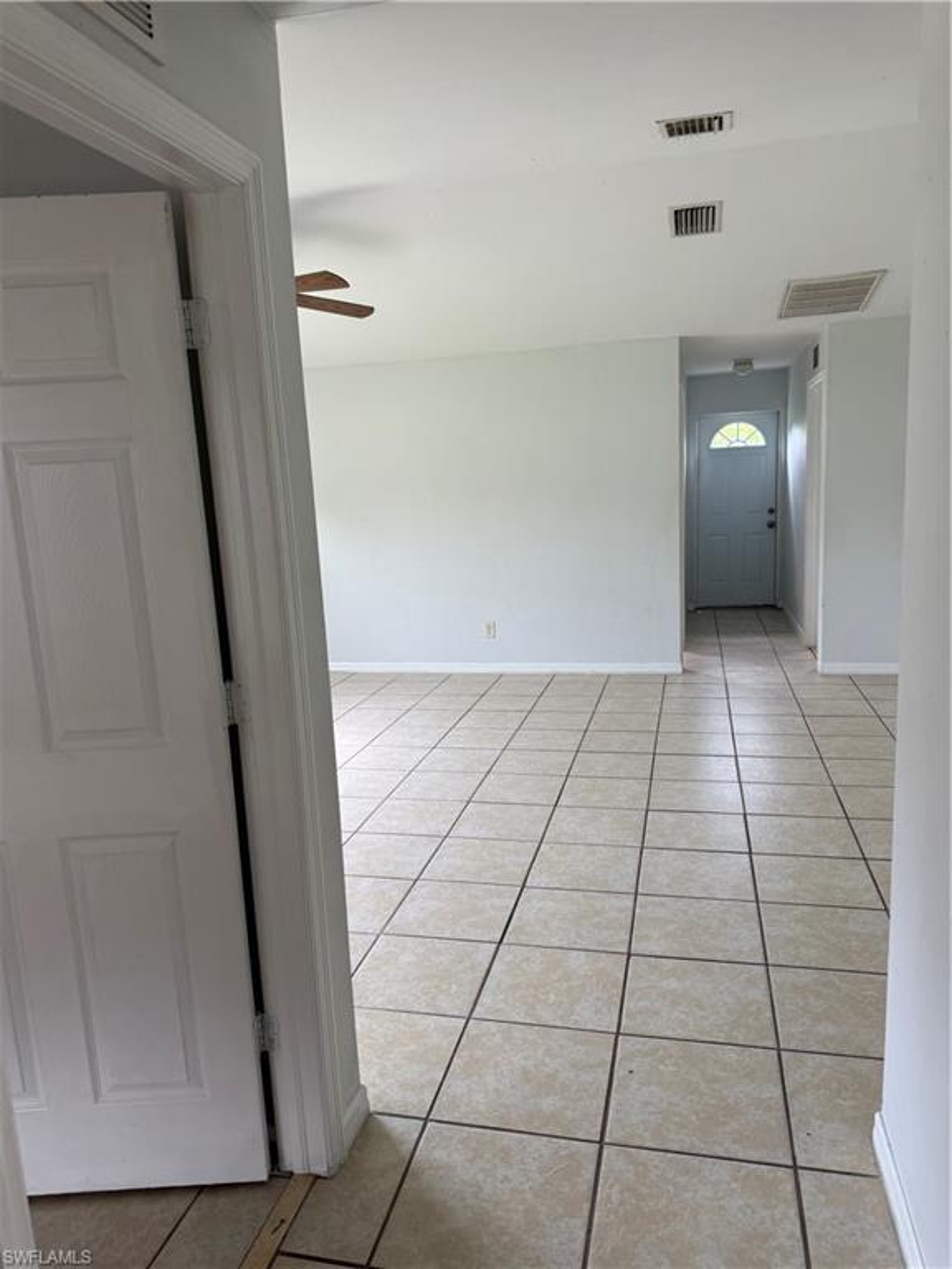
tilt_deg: -7.5
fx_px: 880
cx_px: 476
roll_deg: +1.2
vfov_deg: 71.6
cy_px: 634
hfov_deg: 56.8
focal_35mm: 24
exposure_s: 1/120
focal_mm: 6.76
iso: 125
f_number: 1.78
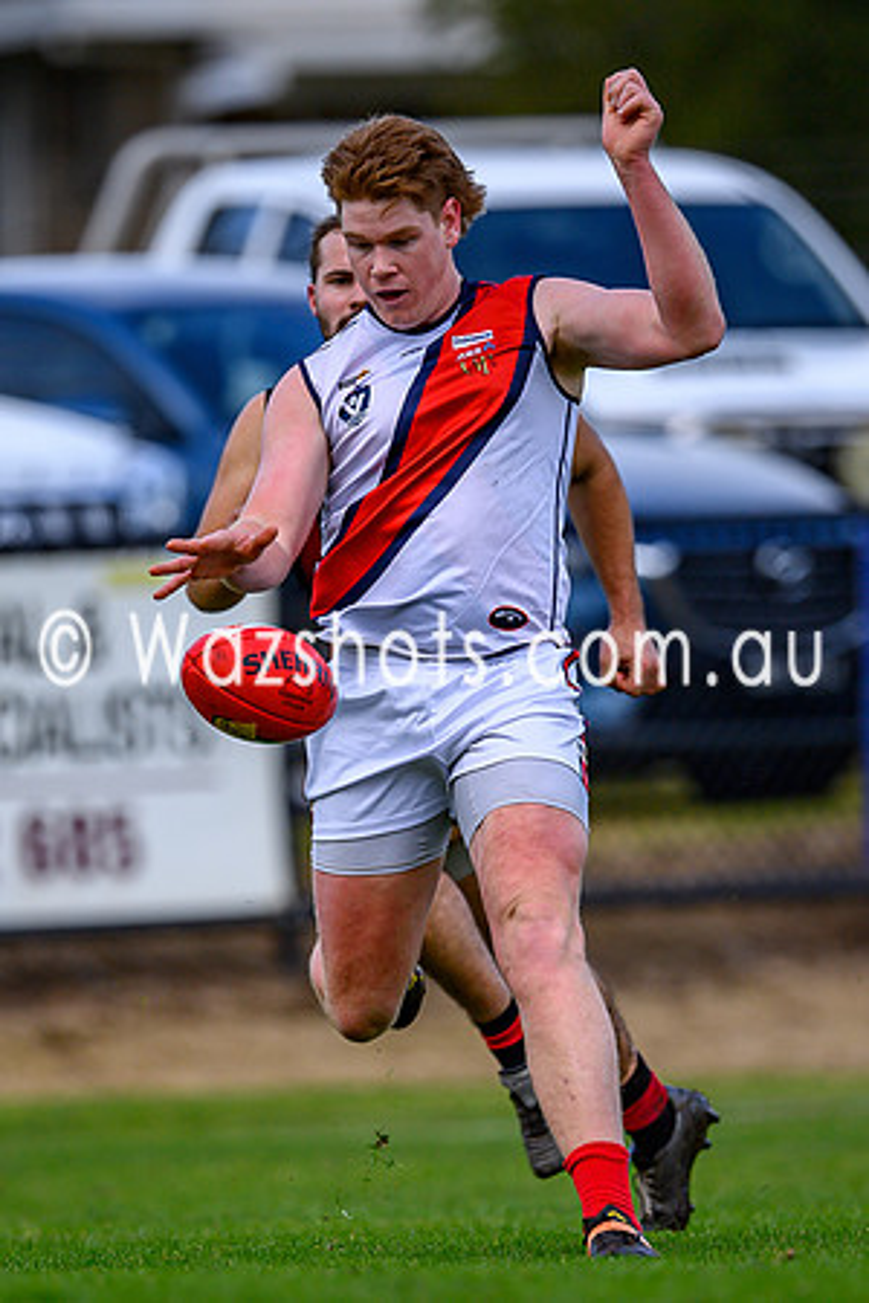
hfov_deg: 1.3
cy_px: 812
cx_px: 352
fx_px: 37002
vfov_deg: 2.0
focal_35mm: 1022
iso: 220
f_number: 4
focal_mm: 500
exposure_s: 1/1250
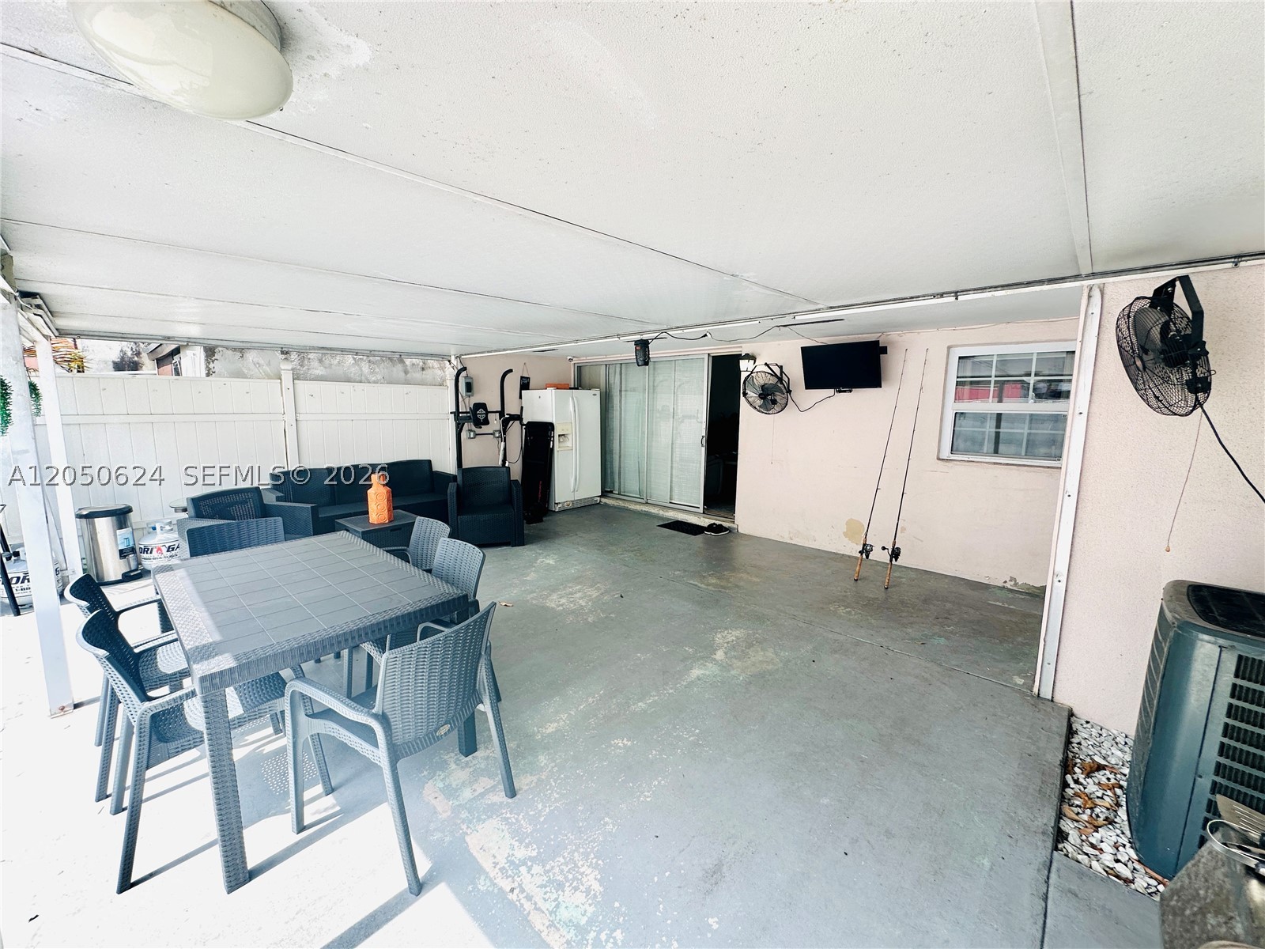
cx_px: 632
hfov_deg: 102.1
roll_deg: -0.9
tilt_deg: -8.3
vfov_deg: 85.7
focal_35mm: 14
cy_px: 474
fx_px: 512
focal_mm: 2.22
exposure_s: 1/158
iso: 40
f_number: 2.2
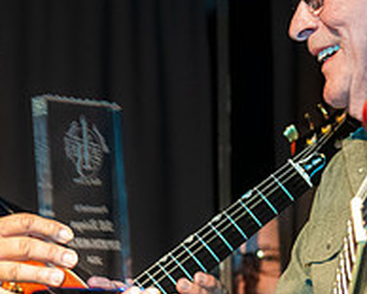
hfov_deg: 9.0
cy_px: 410
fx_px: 2323
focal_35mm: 214
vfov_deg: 7.1
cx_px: 267
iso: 6400
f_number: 2.8
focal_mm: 48
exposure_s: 1/60
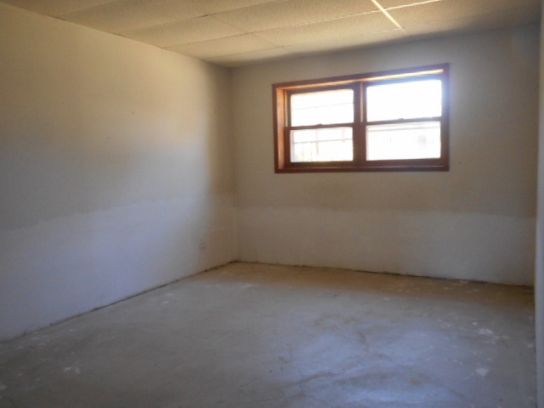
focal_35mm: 29
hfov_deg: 61.7
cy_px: 204
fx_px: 456
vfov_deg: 48.2
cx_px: 272
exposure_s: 1/30
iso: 400
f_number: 4
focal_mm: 5.2
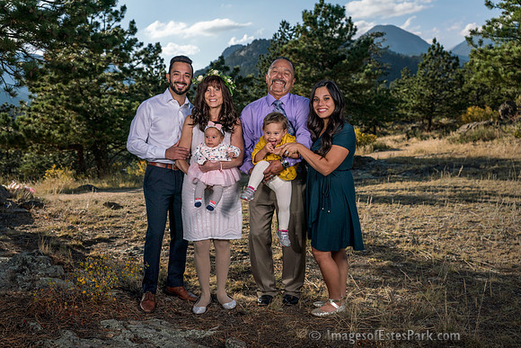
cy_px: 174
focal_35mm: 35
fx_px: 507
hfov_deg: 54.4
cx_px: 260
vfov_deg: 37.9
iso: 160
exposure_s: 1/2500
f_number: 4.5
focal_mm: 35
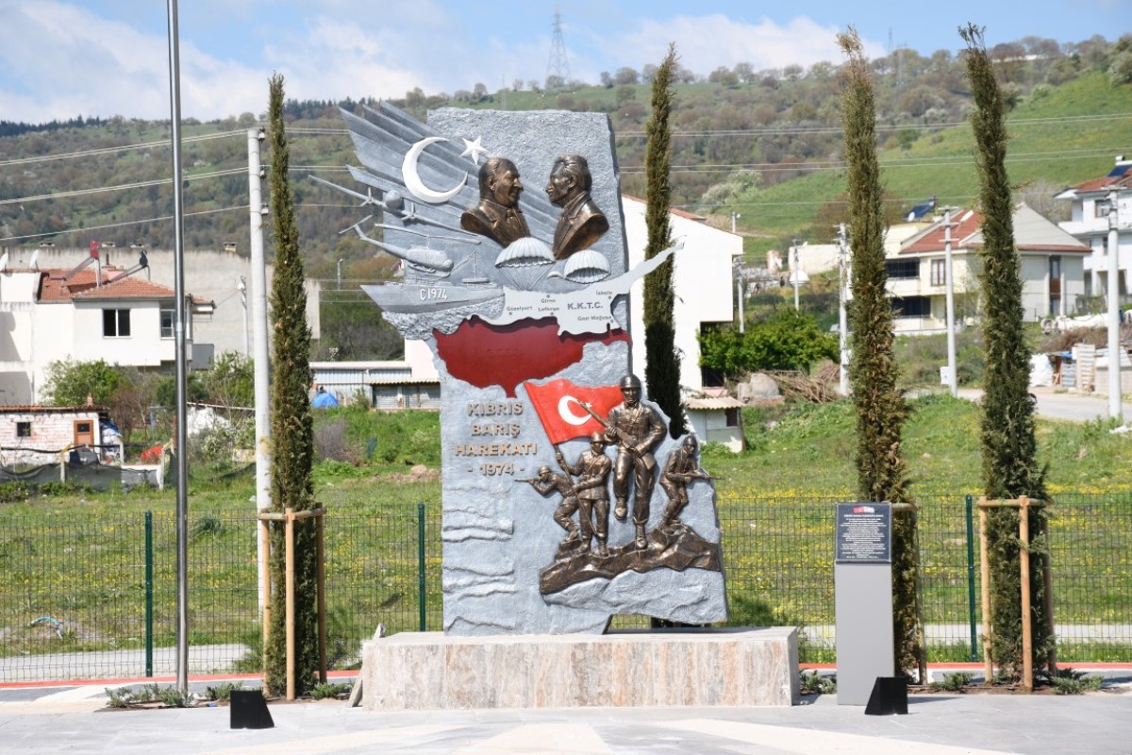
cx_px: 566
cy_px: 378
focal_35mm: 135
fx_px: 4245
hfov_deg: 15.2
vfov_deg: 10.2
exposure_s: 1/250
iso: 100
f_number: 9
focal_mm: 90
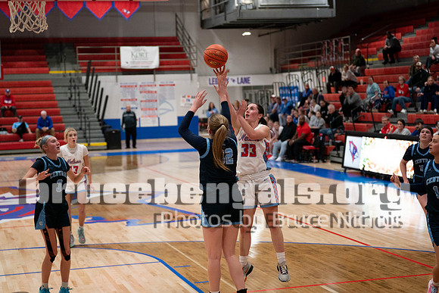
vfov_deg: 19.5
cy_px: 146
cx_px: 220
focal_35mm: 70
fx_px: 854
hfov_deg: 28.8
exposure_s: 1/1000
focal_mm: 70
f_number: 2.8
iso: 4000
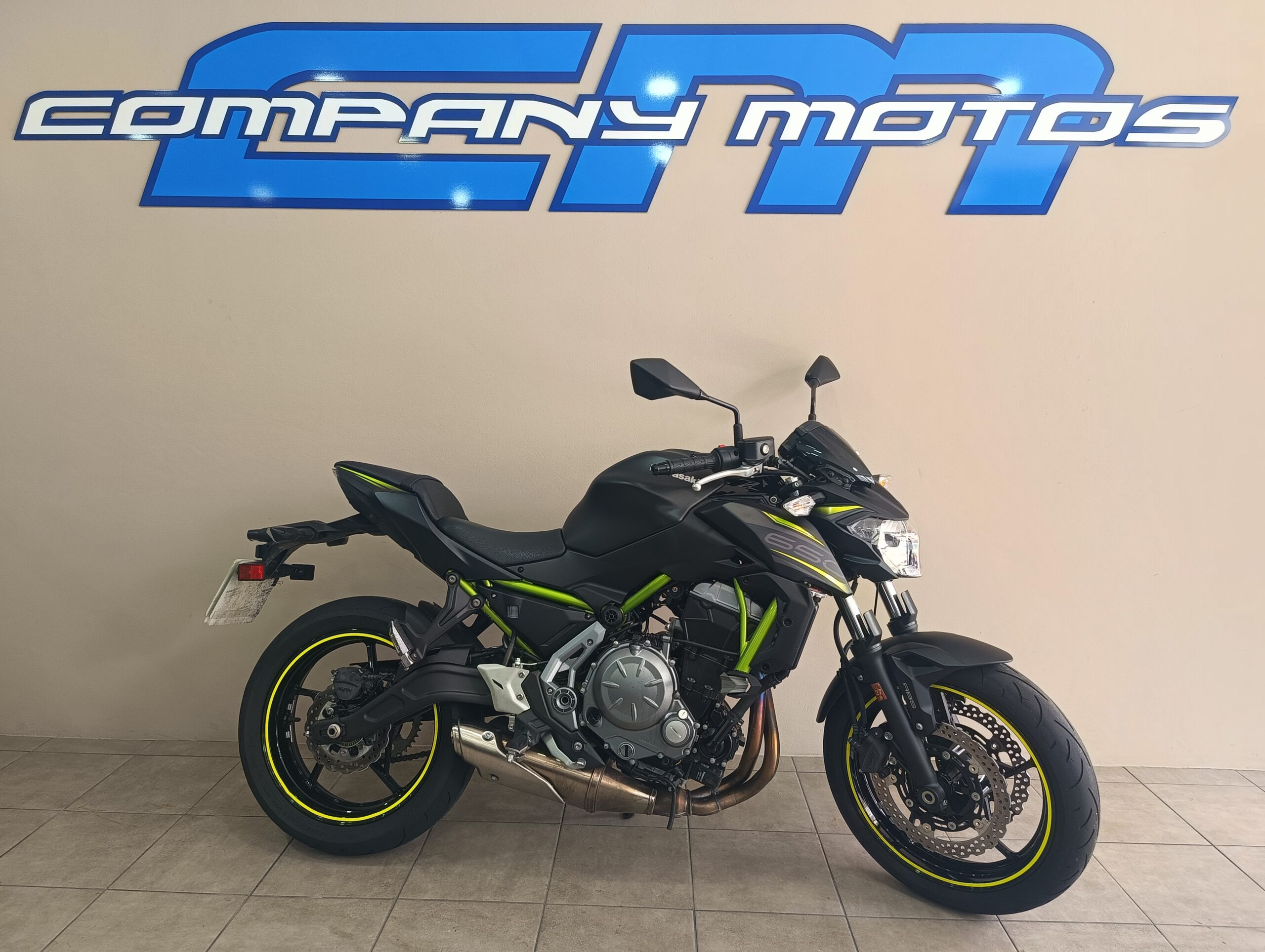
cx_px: 632
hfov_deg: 73.8
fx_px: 842
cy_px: 476
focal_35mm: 23
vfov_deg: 59.0
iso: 640
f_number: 1.69
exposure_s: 1/50
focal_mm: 6.06
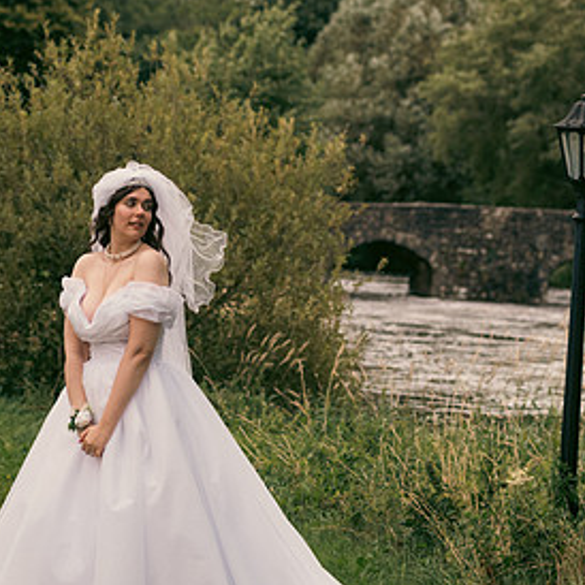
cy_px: 341
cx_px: 346
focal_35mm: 155
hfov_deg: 11.3
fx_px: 2964
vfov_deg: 11.3
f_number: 3.5
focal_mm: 86
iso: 320
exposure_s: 1/200
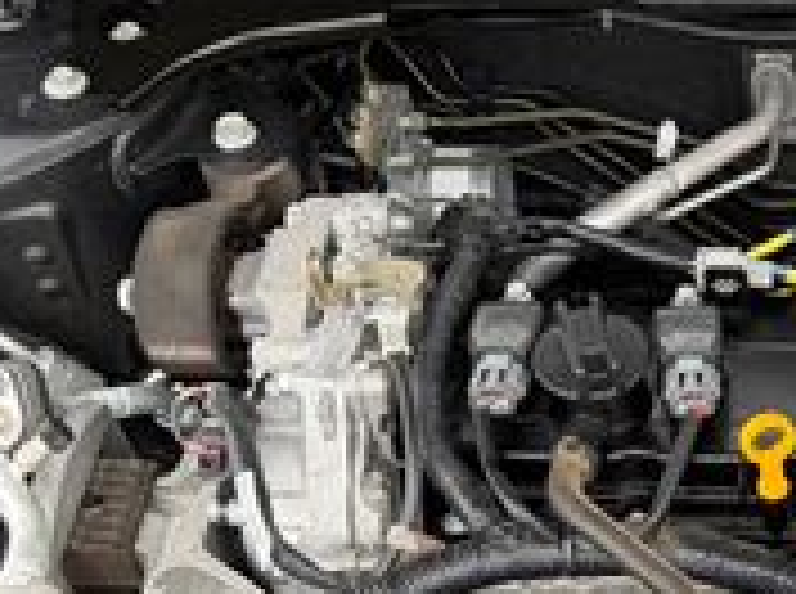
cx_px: 1039
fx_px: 1997
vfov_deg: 16.5
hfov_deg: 20.6
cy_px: 621
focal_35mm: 87
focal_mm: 6.76
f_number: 1.78
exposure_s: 1/199
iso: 80
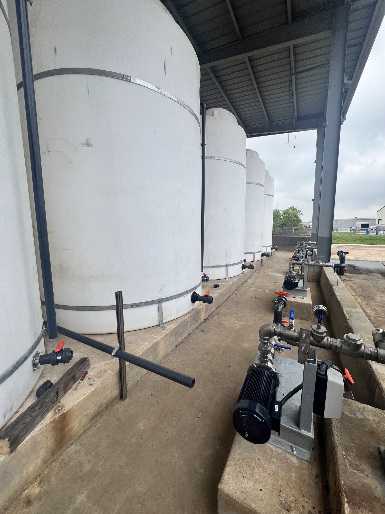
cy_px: 257
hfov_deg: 89.9
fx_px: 193
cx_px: 192
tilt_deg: -8.7
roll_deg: +0.2
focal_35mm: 13
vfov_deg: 106.2
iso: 32
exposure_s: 1/615
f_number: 1.8
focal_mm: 1.57
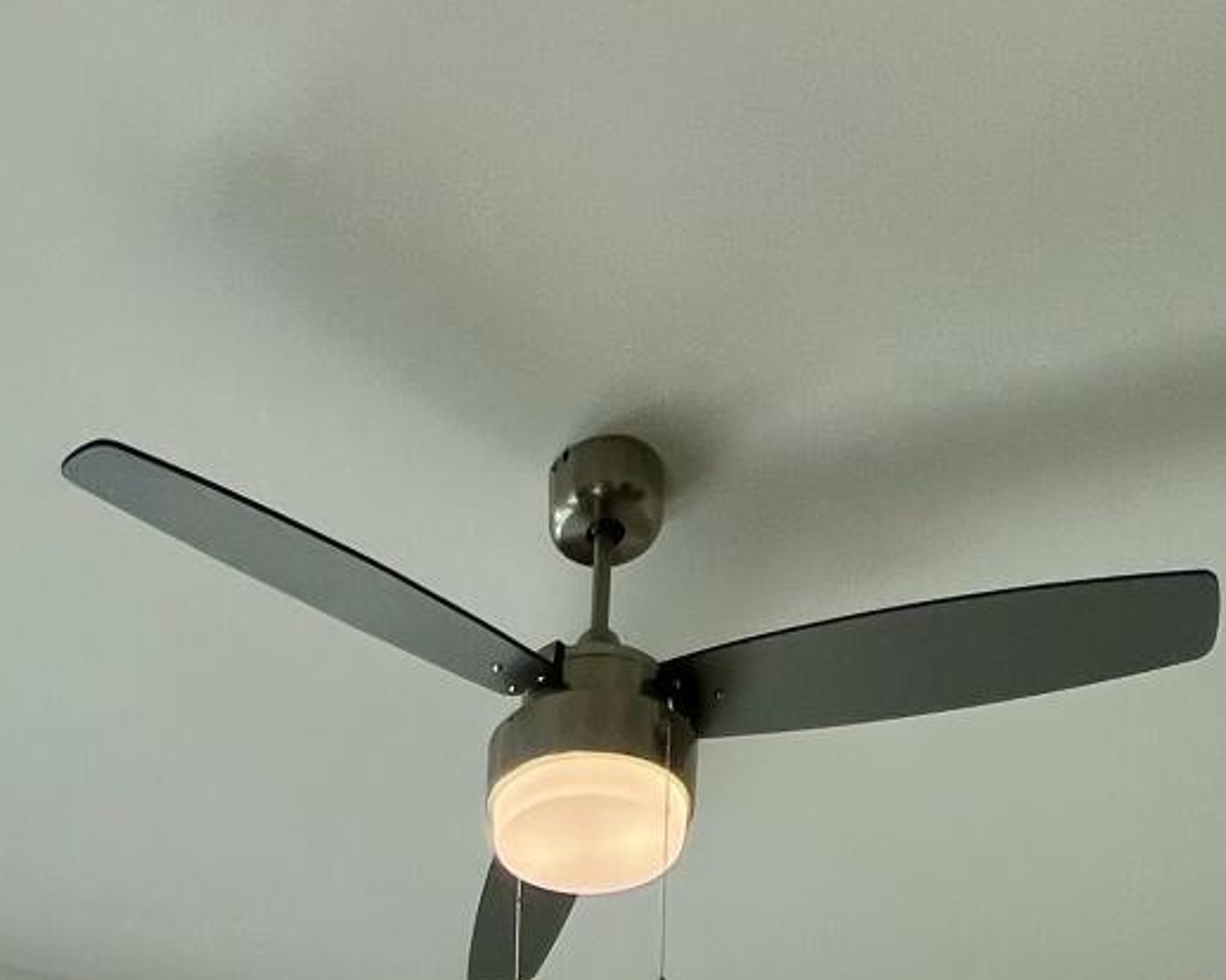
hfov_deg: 37.6
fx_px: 1777
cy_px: 2128
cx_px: 398
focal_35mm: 49
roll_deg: -2.3
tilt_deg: -4.2
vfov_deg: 17.3
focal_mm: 1.57
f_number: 1.8
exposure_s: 1/210
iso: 32
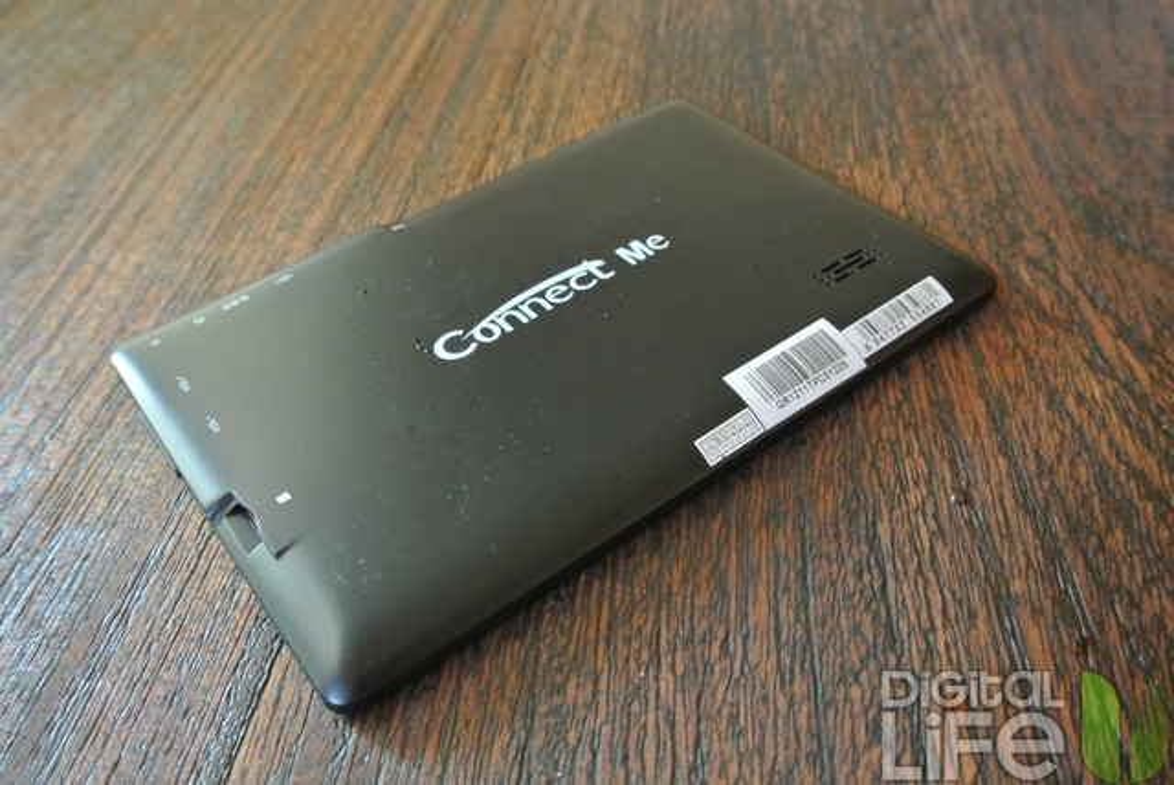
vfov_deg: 41.2
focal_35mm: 32
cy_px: 392
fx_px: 1044
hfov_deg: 58.7
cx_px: 587
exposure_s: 1/15
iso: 1600
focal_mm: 12.2
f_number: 3.8
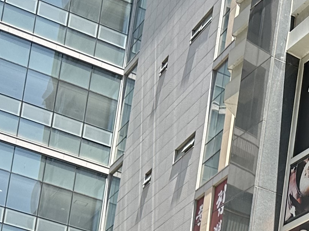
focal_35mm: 117
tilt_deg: +6.5
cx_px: 485
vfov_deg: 11.2
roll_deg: -5.6
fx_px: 1044
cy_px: 500
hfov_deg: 15.3
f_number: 1.78
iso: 80
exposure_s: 1/1227
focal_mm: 6.86
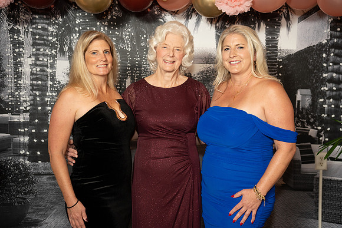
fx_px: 484
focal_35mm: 51
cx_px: 171
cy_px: 114
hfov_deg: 38.9
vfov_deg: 26.5
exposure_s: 1/160
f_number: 2.8
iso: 1000
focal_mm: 50.9
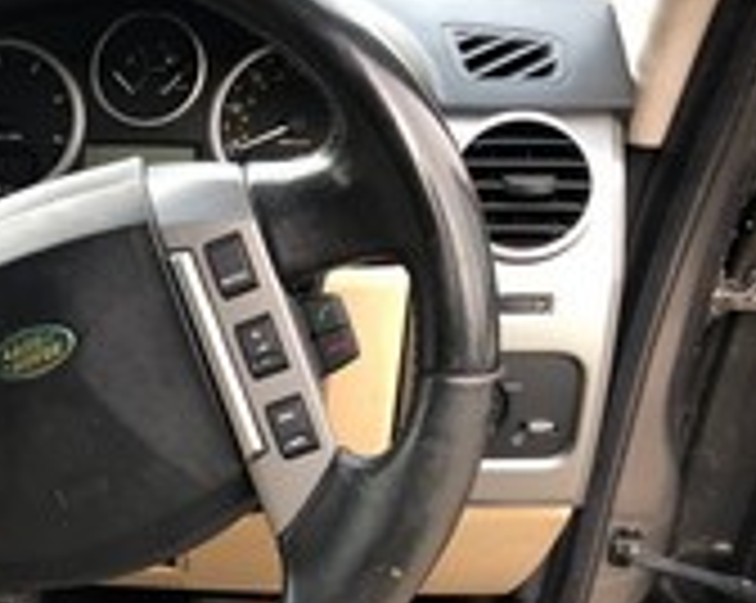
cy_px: 396
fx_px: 1274
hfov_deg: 31.0
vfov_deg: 26.5
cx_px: 32
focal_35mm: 57
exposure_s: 1/30
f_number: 1.8
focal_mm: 4
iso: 32
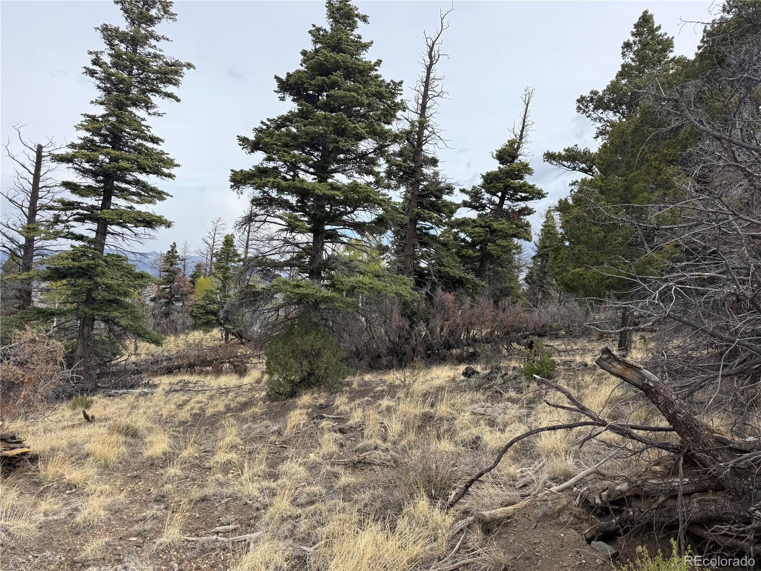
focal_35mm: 24
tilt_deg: +3.7
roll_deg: -1.7
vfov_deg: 56.8
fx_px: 528
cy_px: 286
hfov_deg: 71.6
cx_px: 380
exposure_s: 1/2053
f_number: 1.78
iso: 80
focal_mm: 6.76
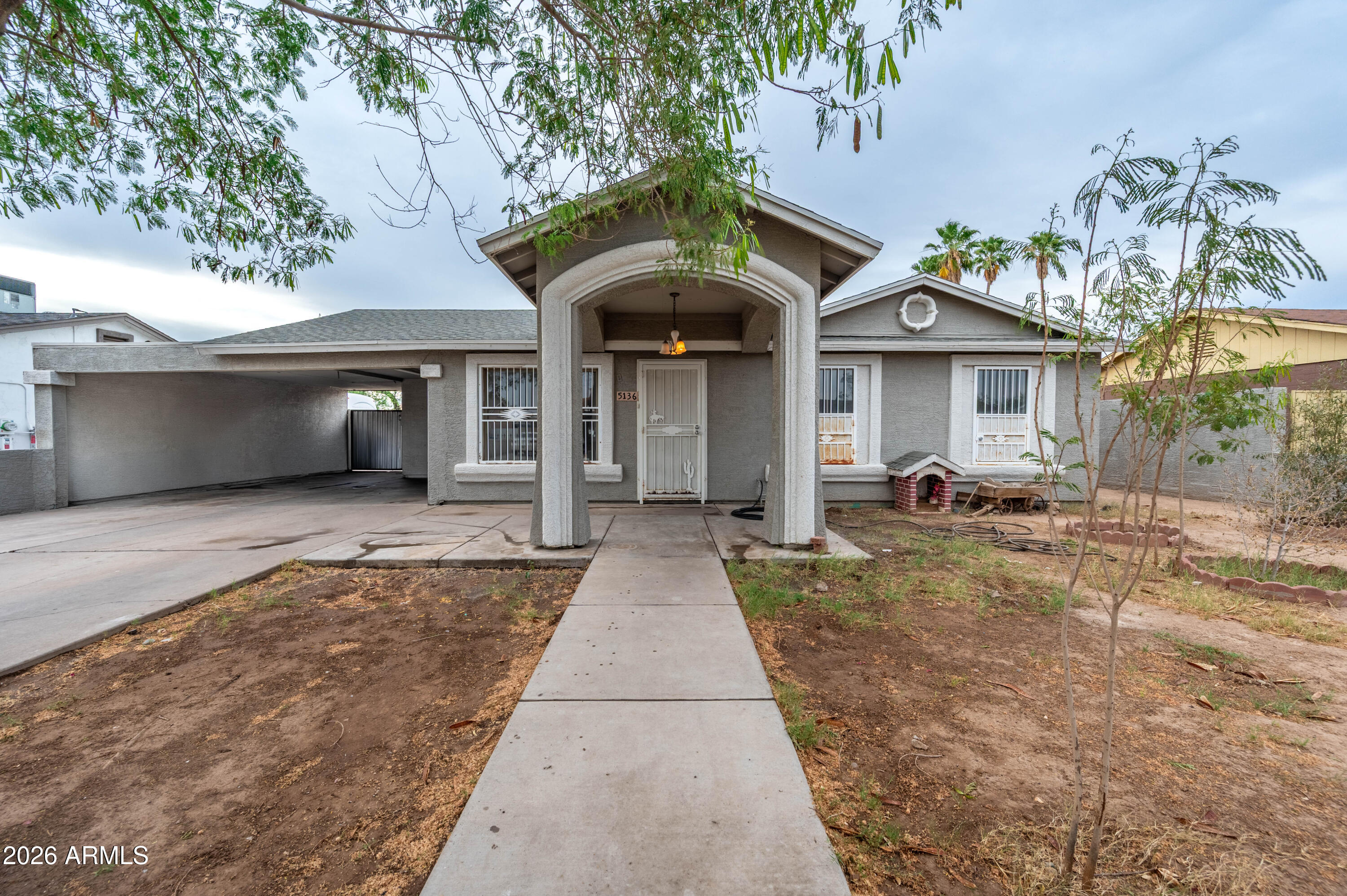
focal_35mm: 14
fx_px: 523
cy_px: 448
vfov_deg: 81.1
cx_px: 674
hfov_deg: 104.3
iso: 100
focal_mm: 14
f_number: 8
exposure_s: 1/1000
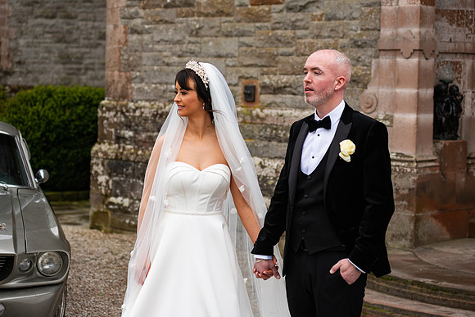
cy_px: 158
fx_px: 1056
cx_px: 238
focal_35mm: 80
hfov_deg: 25.4
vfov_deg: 17.1
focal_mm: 80
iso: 160
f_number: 3.5
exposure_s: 1/160
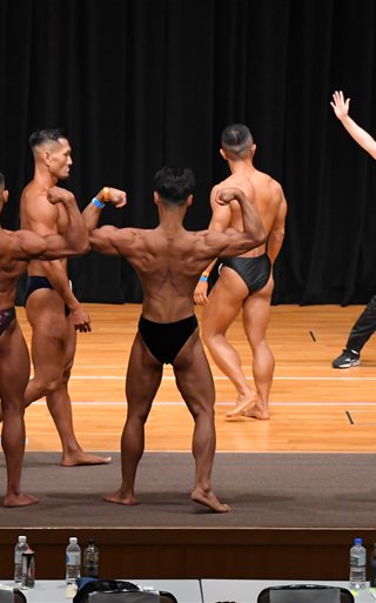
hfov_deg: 5.7
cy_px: 301
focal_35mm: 231
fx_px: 3793
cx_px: 164
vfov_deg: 9.1
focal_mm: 100
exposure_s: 1/400
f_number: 5.6
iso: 4000
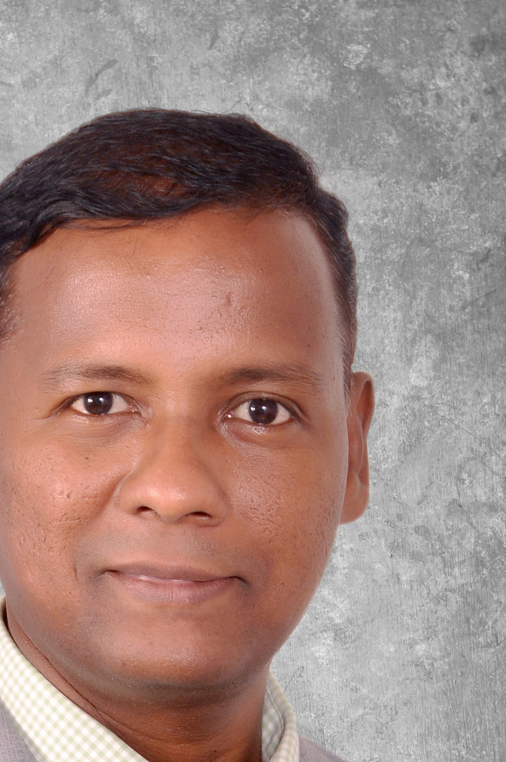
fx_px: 3464
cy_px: 607
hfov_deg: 8.3
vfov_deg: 12.5
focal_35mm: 164
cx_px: 146
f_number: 6.3
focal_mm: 65
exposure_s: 1/200
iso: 250
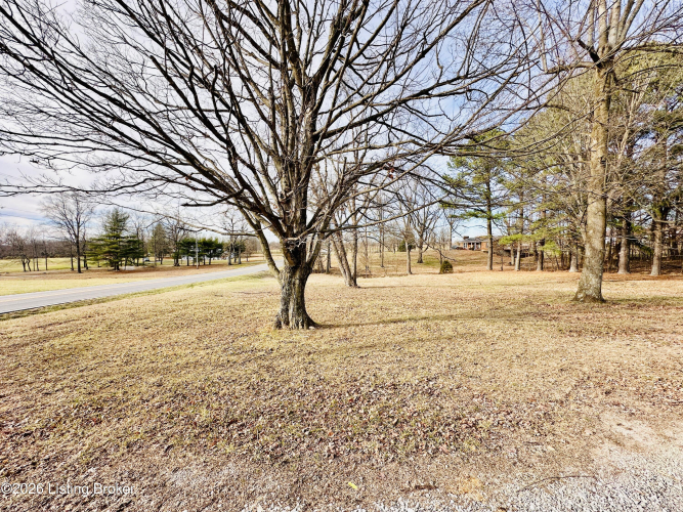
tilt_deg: -2.2
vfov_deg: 85.7
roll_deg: -0.3
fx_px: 276
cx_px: 342
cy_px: 256
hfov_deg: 102.1
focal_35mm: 14
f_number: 2.2
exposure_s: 1/682
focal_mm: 2.22
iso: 40
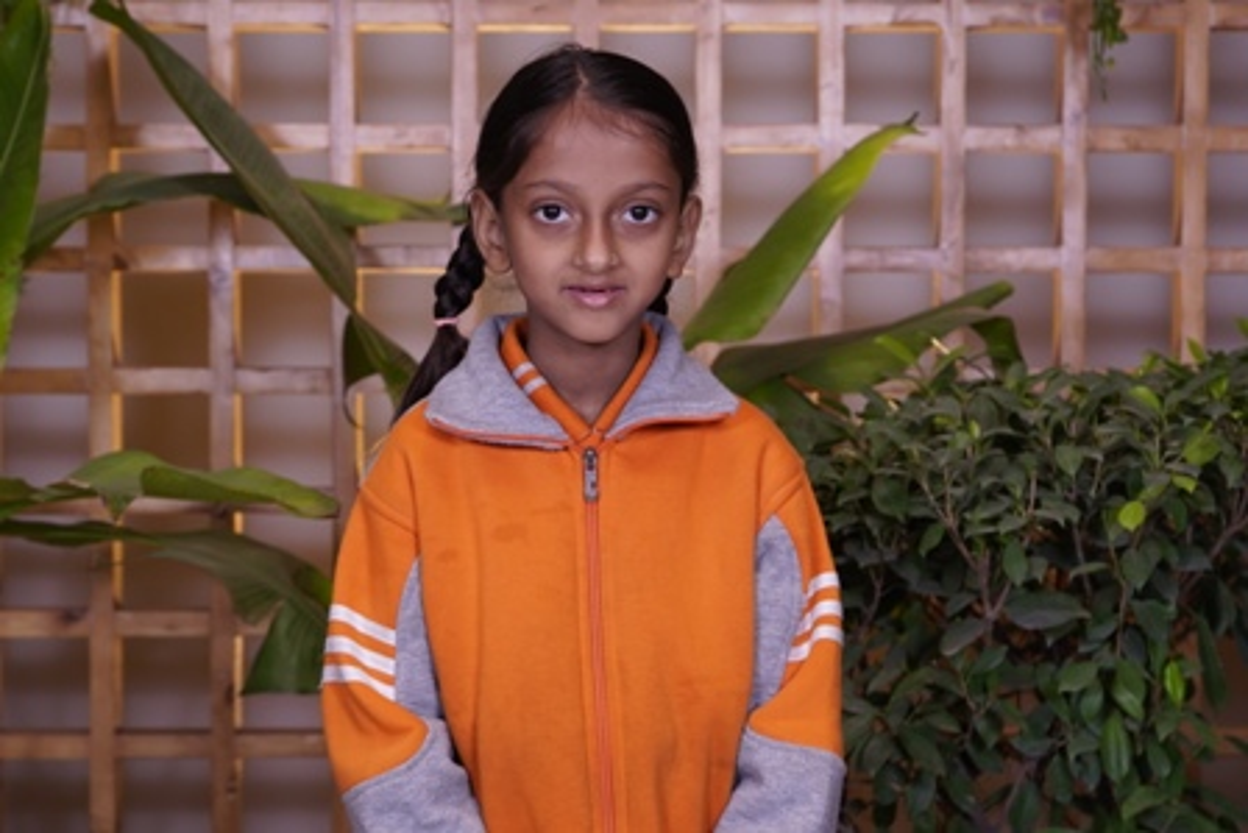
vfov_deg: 18.7
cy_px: 416
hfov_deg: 27.7
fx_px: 2531
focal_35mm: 73
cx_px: 624
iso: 400
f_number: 4.5
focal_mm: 49
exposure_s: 1/125
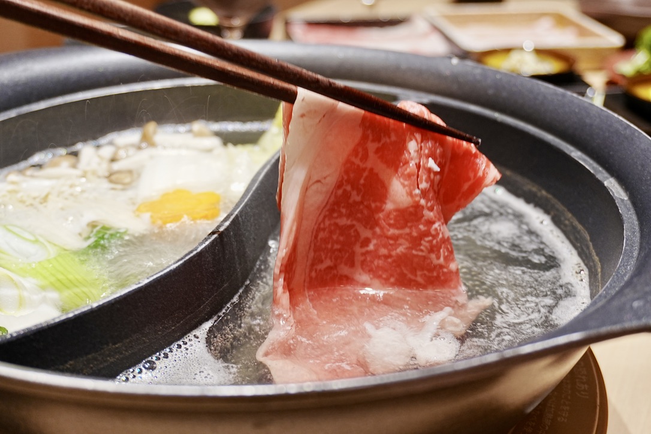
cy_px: 217
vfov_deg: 28.9
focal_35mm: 46
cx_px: 326
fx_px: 841
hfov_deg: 42.3
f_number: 5
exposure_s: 1/20
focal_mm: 31
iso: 320
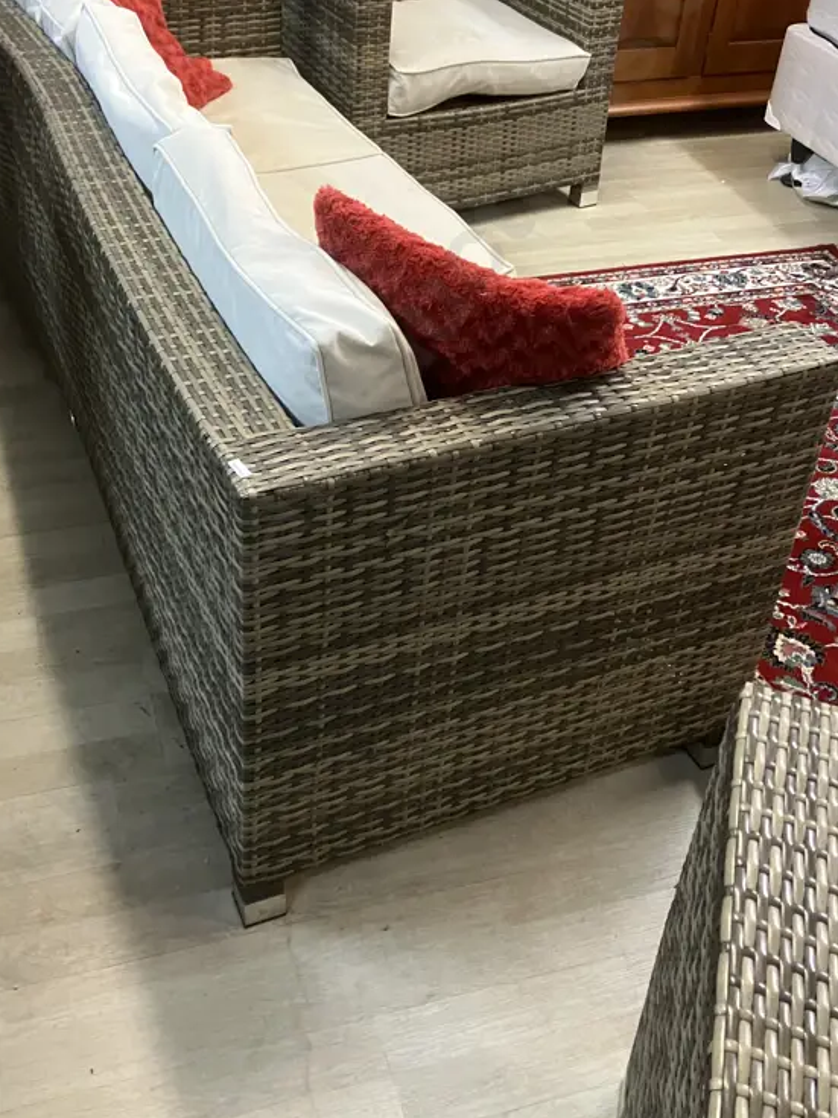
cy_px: 420
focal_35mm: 39
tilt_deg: -32.8
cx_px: 353
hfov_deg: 36.7
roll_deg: -2.5
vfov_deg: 47.4
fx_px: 1259
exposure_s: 1/50
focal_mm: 3.99
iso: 200
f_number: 1.8
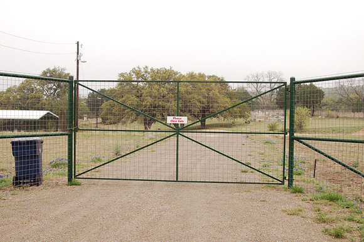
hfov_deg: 46.4
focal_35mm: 42
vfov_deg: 31.9
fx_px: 424
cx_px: 182
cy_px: 121
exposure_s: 1/500
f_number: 11
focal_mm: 28
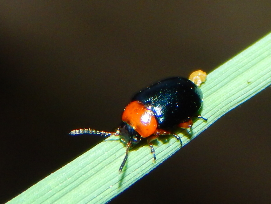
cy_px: 102
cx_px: 136
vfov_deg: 11.3
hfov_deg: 15.1
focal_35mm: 131
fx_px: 1026
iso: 200
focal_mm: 23.4
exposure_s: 1/30
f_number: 9.6
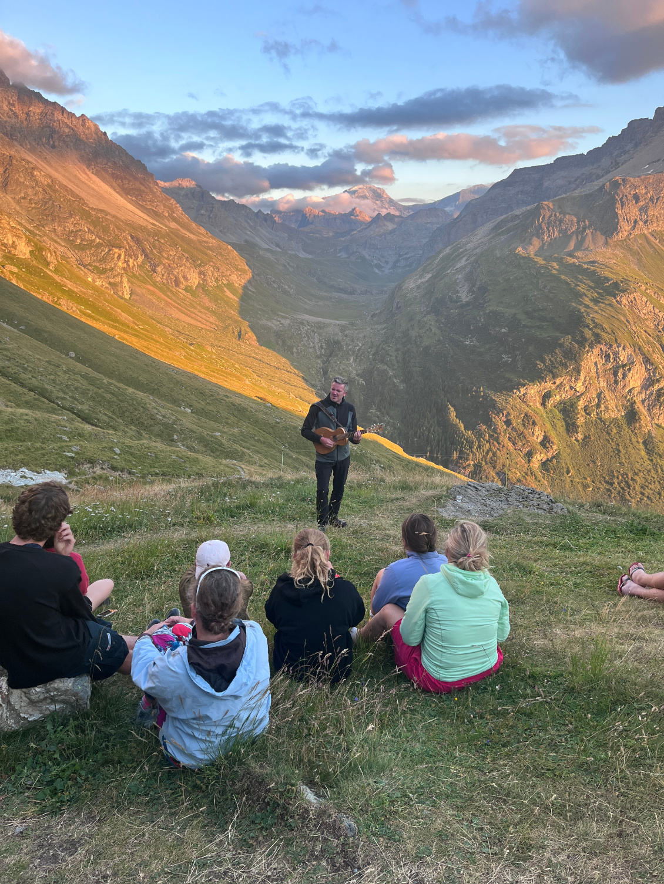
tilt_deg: -17.3
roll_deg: +0.2
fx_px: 665
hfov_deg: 53.1
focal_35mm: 26
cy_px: 442
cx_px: 332
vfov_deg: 67.3
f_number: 1.6
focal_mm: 5.1
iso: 50
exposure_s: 1/121
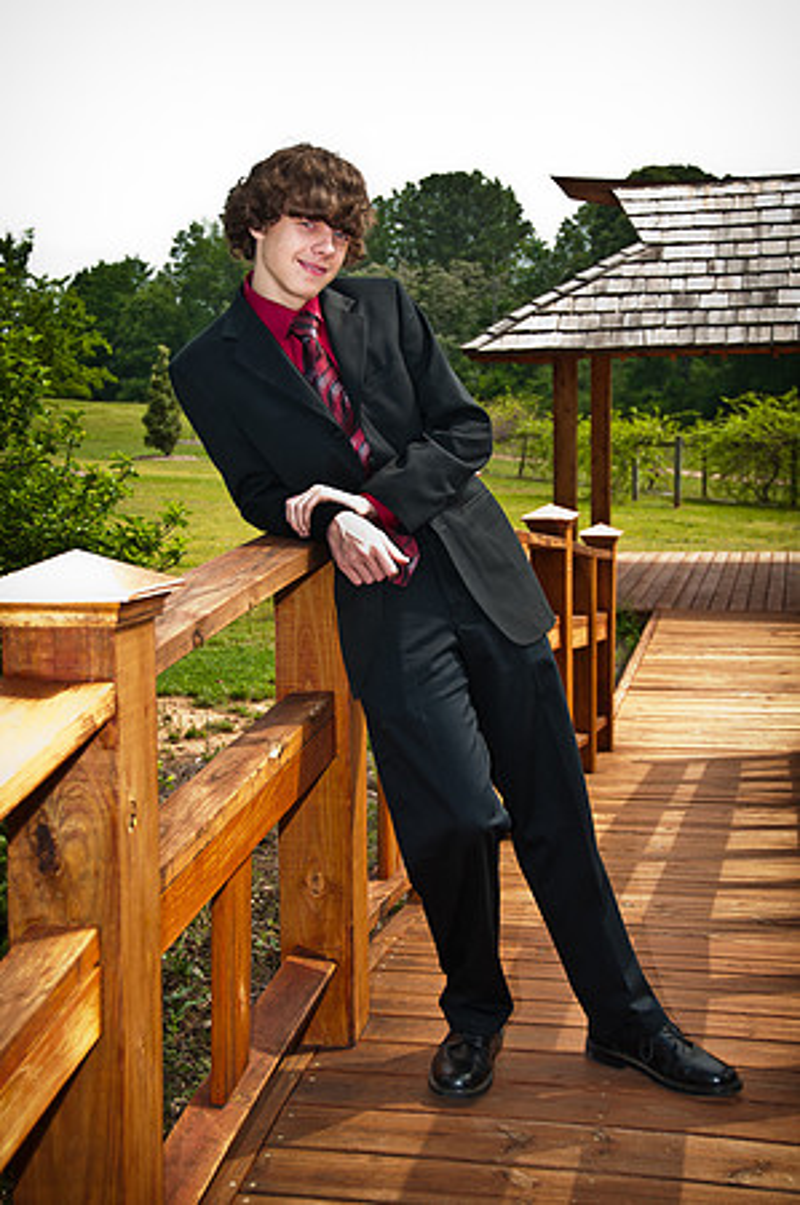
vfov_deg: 37.9
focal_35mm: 52
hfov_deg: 25.7
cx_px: 400
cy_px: 602
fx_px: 1754
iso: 200
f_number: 4.2
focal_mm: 35
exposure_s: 1/250
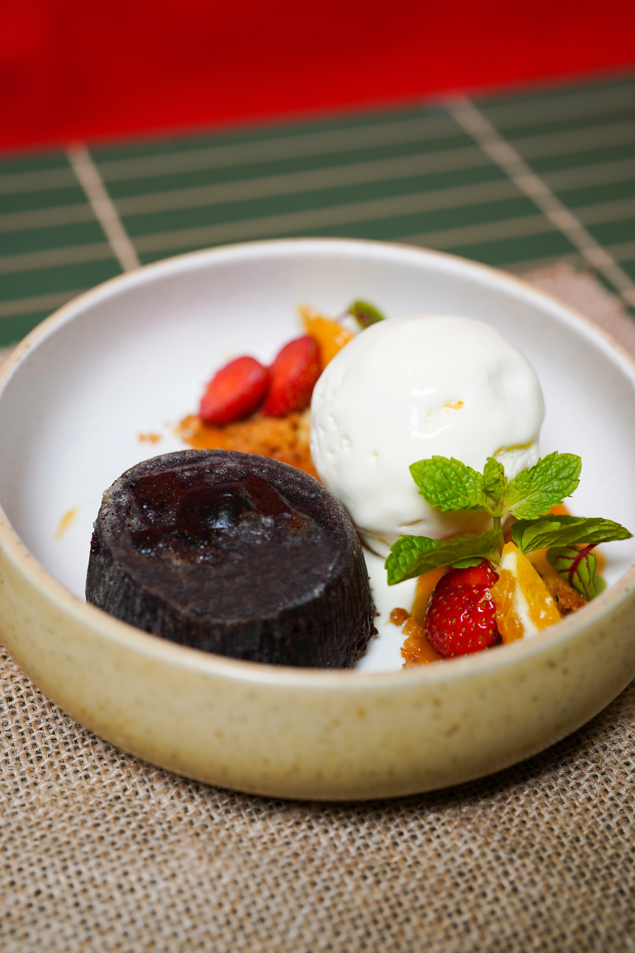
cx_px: 318
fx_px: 1323
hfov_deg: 27.0
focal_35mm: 50
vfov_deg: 39.6
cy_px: 476
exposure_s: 1/160
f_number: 4
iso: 400
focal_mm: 50
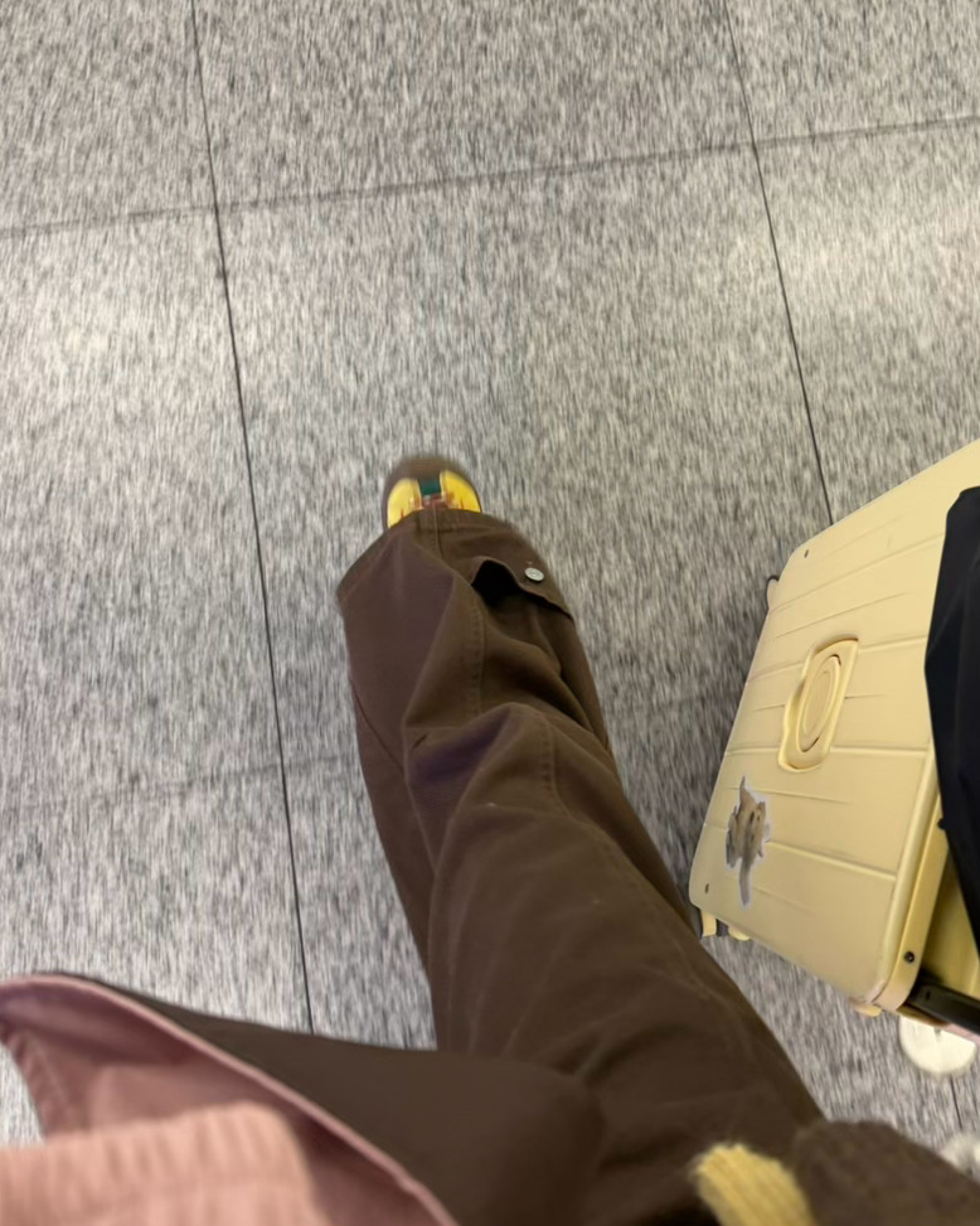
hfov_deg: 54.9
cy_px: 654
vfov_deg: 66.0
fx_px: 943
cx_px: 479
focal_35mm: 26
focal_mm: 6.76
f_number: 1.78
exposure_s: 1/49
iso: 125
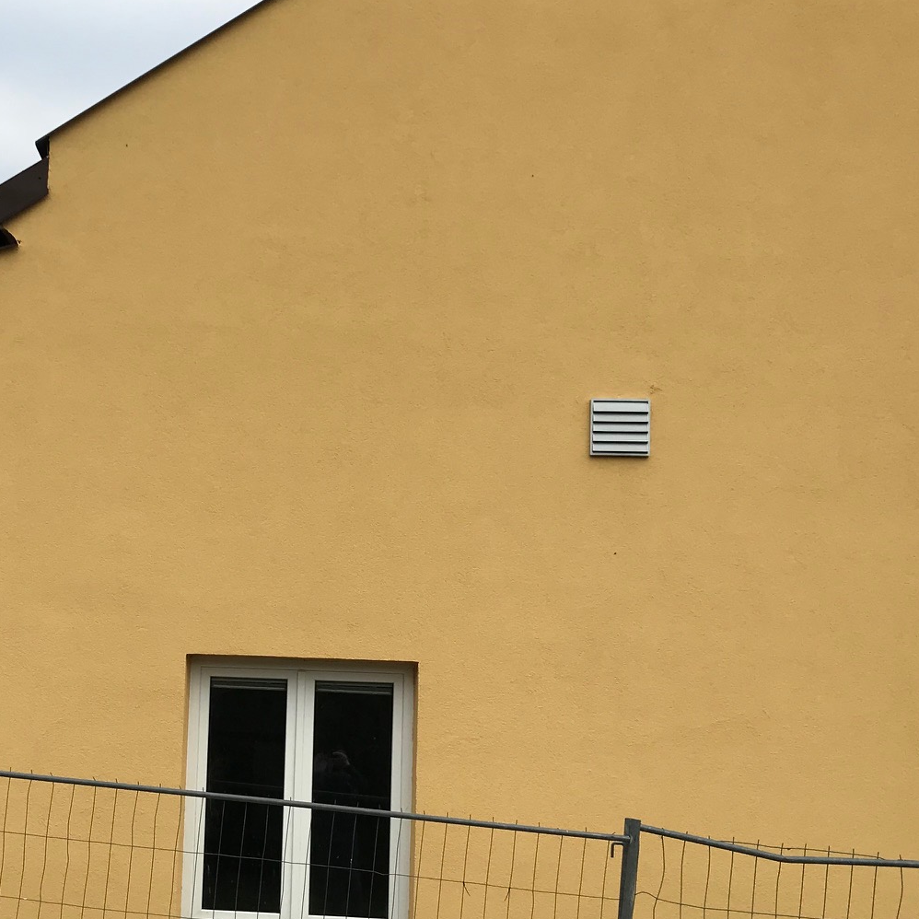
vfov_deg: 33.7
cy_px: 626
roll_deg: -2.1
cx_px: 201
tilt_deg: +6.8
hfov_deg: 33.2
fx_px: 1502
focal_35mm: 50
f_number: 1.8
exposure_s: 1/1244
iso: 20
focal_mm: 3.99
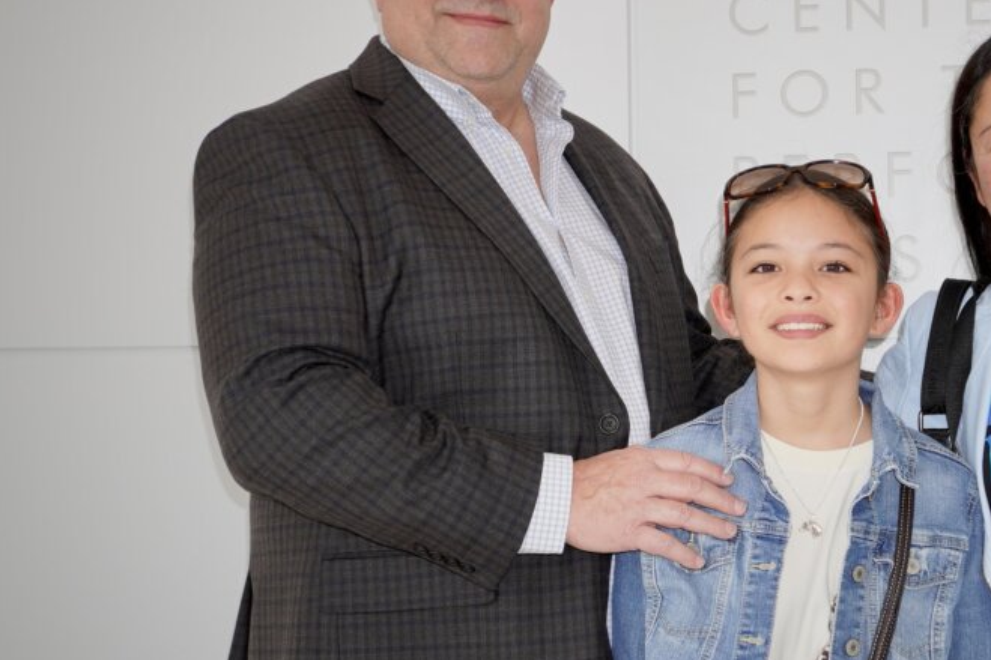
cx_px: 722
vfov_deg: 22.9
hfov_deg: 33.4
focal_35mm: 59
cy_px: 248
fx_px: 1624
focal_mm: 24
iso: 100
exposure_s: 1/60
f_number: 4.5
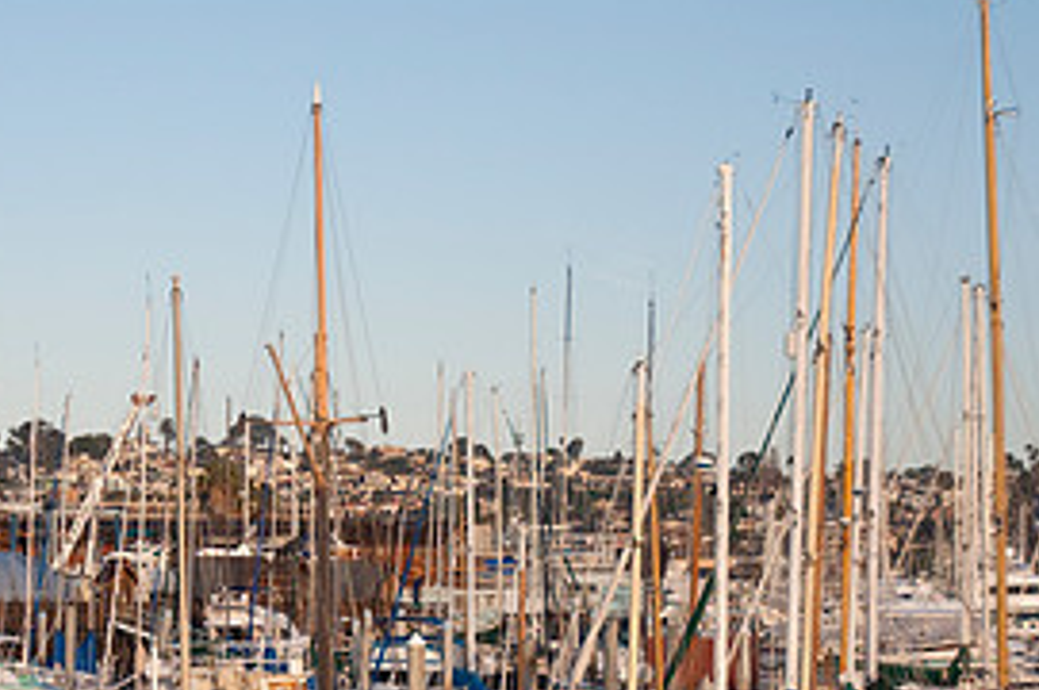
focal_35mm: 109
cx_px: 288
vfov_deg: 12.4
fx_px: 3142
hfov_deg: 18.7
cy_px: 619
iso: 220
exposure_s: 1/1000
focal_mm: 34
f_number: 4
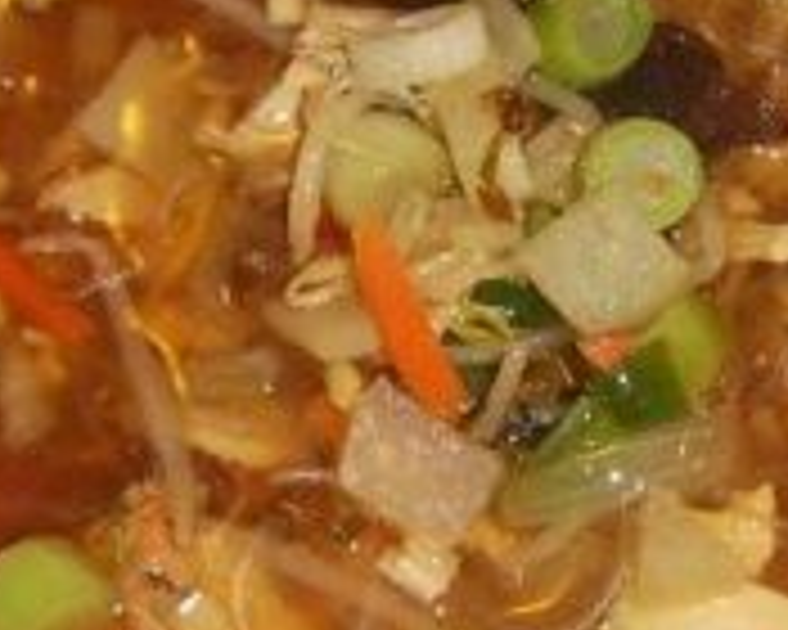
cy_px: 346
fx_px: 3172
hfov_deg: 14.1
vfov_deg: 11.3
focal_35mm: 136
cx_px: 540
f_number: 2.8
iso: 100
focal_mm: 7.8
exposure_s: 1/30
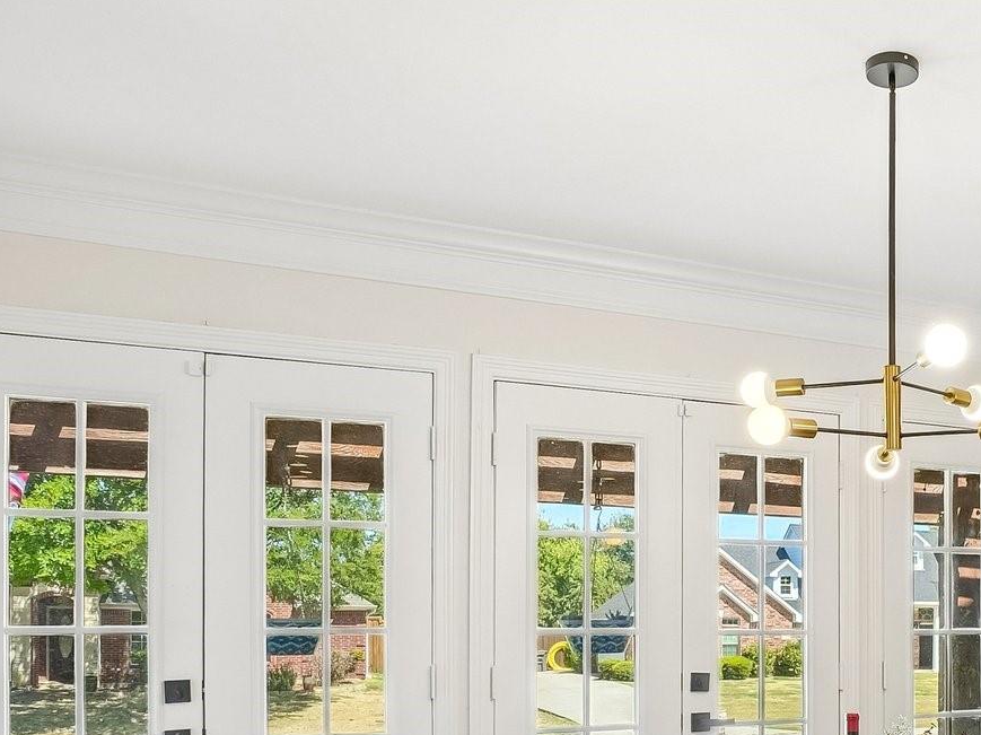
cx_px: 896
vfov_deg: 39.3
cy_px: 636
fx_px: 963
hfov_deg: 48.0
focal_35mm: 34
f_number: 8
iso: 400
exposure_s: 1/50
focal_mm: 10
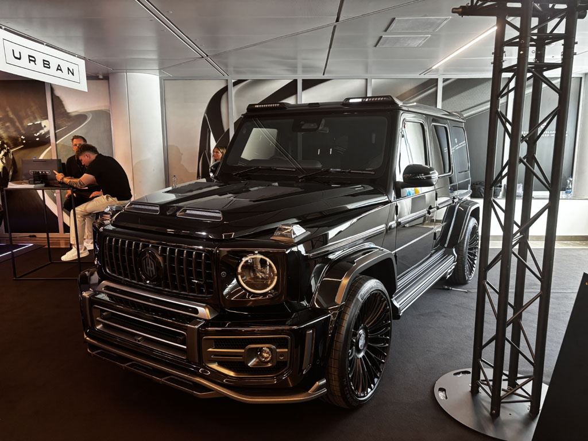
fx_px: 442
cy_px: 220
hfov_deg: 67.3
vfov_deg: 53.1
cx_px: 294
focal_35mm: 26
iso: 160
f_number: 1.6
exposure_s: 1/60
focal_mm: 5.96
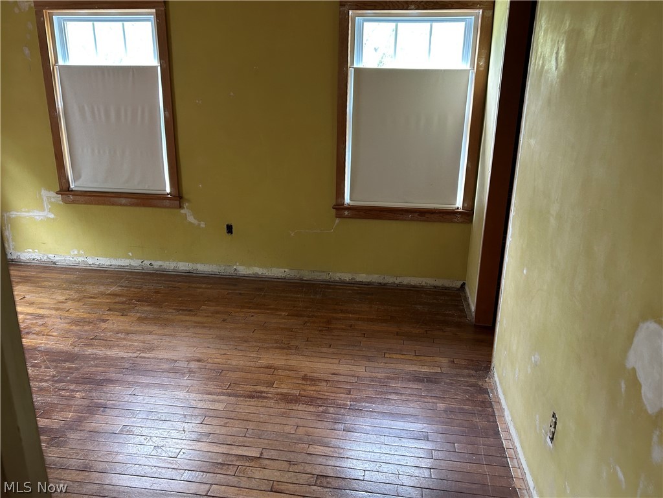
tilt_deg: -18.2
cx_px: 332
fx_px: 498
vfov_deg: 53.1
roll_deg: -1.2
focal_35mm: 26
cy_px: 249
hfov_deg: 67.3
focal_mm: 5.7
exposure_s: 1/60
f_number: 1.5
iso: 160
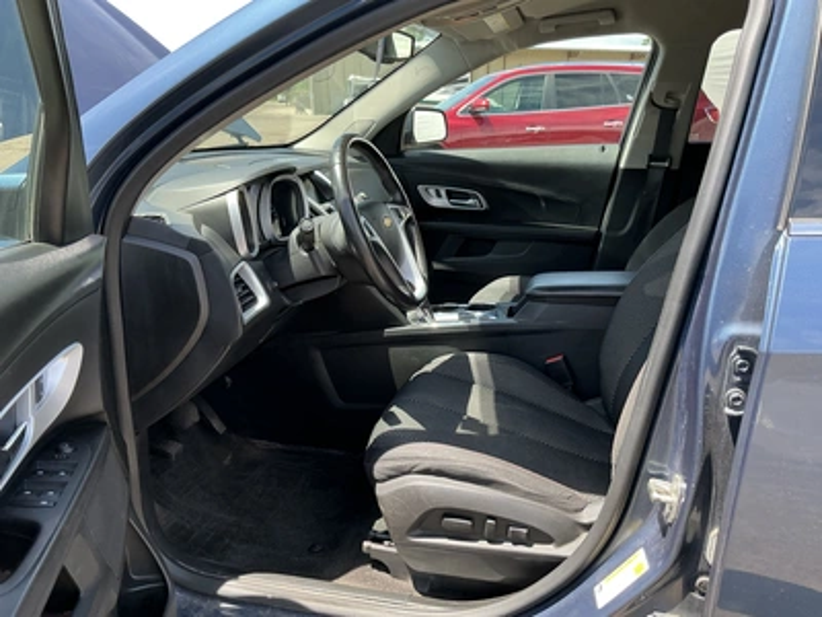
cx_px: 411
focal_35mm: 28
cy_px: 308
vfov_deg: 49.7
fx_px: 665
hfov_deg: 63.4
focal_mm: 3
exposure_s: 1/187
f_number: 1.8
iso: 20
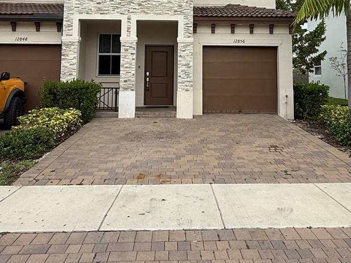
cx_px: 200
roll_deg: -0.5
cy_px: 36
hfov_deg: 51.2
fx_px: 365
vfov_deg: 37.6
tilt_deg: +6.6
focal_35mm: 36
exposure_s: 1/1745
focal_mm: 2.22
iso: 50
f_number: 2.2
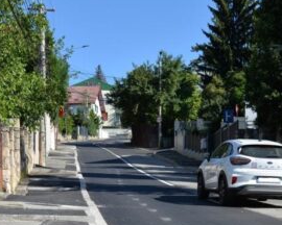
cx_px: 186
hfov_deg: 20.3
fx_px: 785
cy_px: 196
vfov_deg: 16.2
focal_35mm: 94
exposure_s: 1/250
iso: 160
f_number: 8
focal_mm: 45
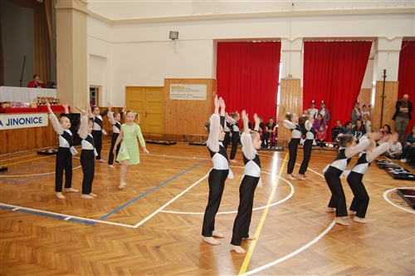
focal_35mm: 27
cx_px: 208
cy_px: 138
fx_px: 311
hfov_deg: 67.4
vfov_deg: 47.8
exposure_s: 1/60
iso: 400
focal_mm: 18
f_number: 3.5
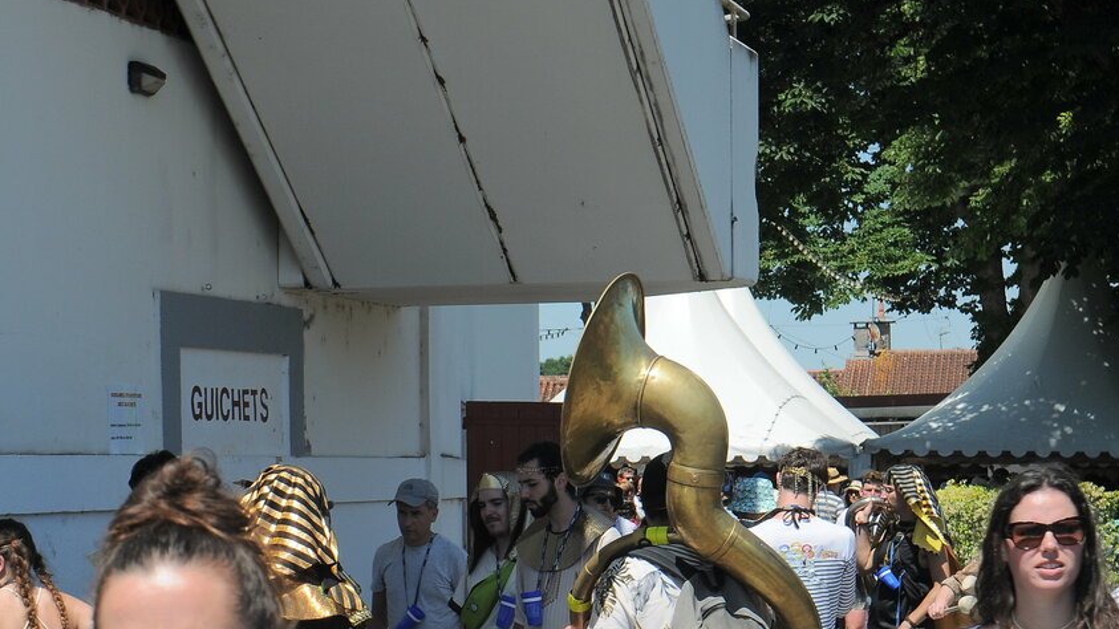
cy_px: 469
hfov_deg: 18.8
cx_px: 473
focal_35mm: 114
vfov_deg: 10.6
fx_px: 3382
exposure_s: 1/400
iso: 200
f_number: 10
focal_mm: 50
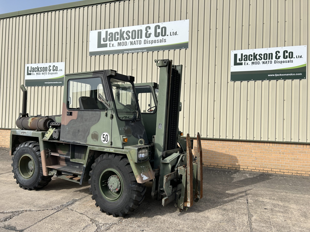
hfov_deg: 67.3
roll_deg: -2.0
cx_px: 155
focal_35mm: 26
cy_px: 116
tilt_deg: +2.7
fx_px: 233
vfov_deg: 53.1
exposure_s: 1/3968
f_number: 1.5
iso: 50
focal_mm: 5.7
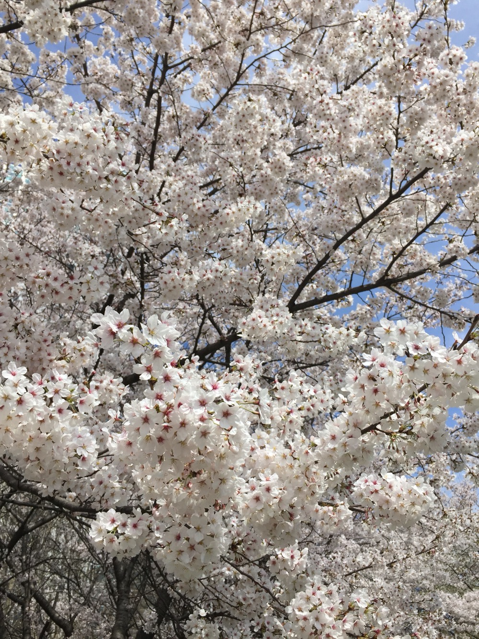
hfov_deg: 48.2
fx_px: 535
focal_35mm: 29
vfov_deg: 61.7
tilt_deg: +36.3
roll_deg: +5.6
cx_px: 240
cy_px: 320
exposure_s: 1/2639
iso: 32
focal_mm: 4.15
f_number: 2.2
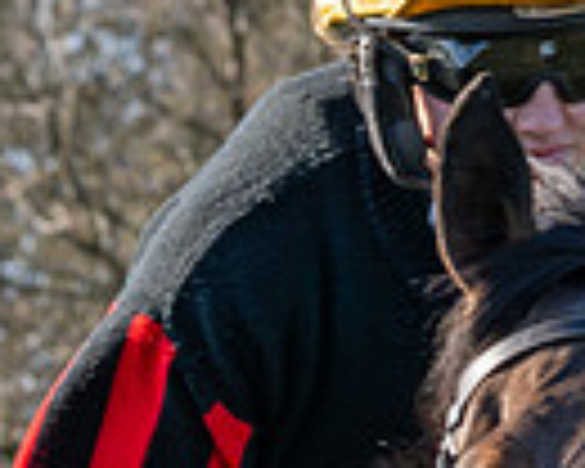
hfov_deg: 3.6
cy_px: 847
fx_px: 9332
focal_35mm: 539
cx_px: -82
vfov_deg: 2.9
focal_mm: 62
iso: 400
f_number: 5
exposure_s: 1/1250
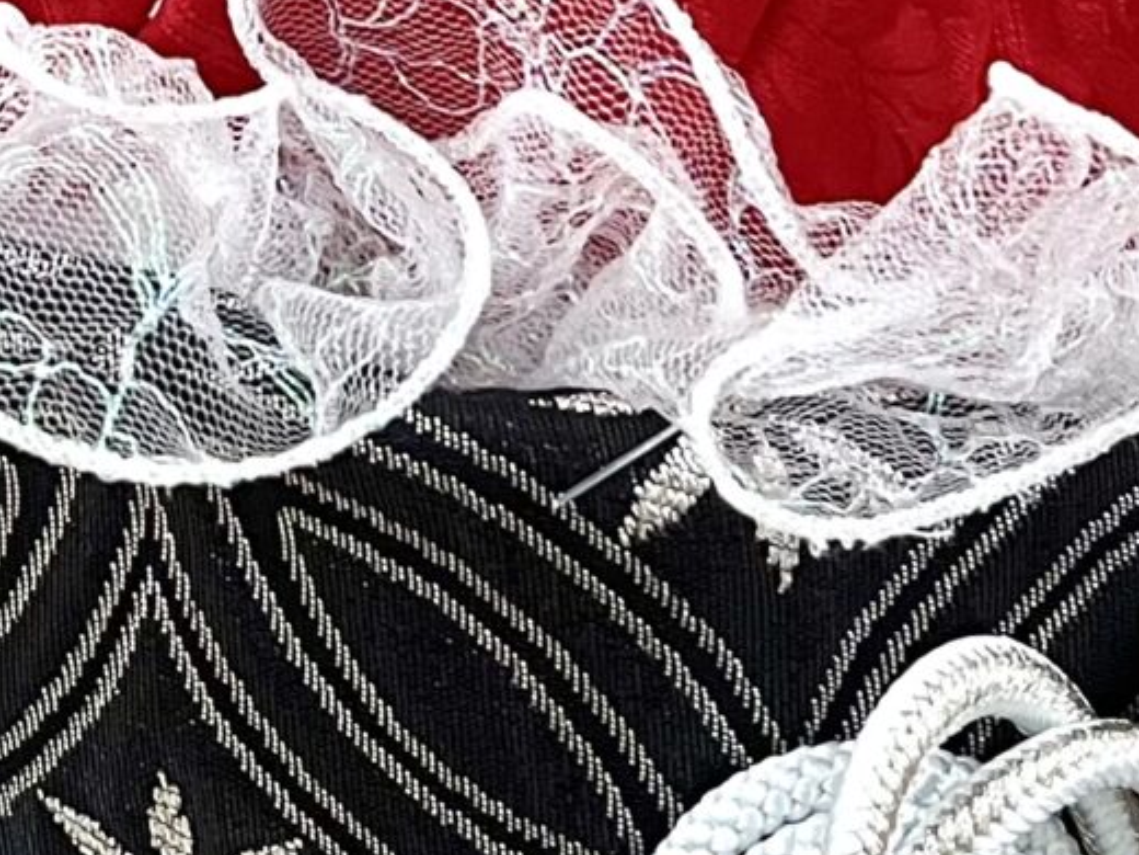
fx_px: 4212
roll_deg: +0.2
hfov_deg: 15.1
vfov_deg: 11.0
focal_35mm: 128
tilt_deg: -11.6
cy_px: -588
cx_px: -7
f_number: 1.6
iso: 80
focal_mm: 5.1
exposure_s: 1/60
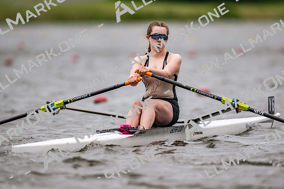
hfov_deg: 3.4
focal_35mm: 600
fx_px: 4734
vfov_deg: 2.3
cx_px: 142
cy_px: 94
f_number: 4
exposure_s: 1/2500
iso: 450
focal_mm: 600
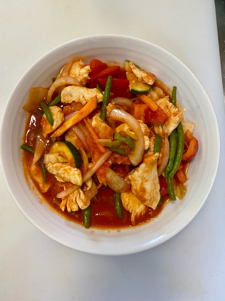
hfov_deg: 53.1
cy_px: 150
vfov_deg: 67.3
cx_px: 112
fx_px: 225
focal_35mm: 26
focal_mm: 4.25
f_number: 1.8
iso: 125
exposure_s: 1/50
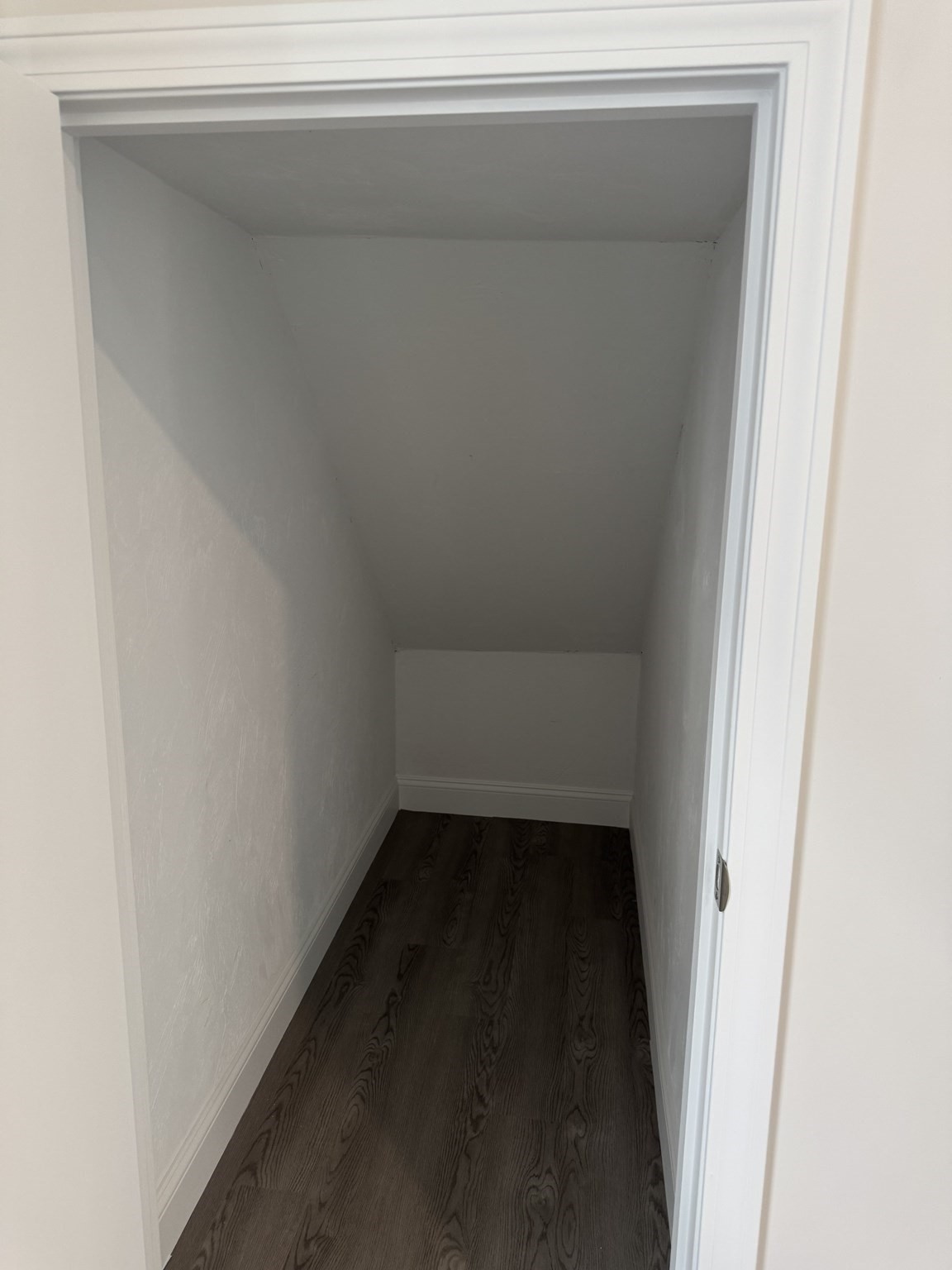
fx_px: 880
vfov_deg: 71.6
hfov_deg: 56.8
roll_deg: -0.4
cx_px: 476
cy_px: 635
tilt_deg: -12.6
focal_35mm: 24
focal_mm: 6.76
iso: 160
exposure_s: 1/60
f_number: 1.78
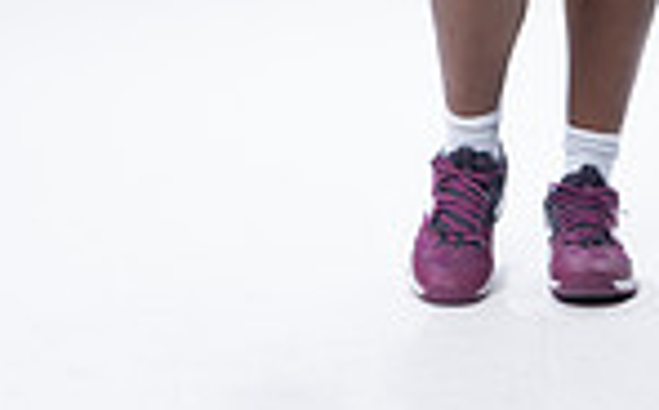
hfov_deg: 8.5
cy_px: -562
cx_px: 414
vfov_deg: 5.1
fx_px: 4447
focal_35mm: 248
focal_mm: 80
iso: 200
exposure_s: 1/250
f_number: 5.6
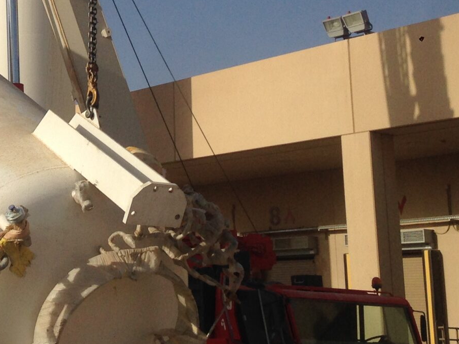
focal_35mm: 94
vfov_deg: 15.5
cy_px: 14
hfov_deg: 19.8
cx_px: -71
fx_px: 1246
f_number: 2.4
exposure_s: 1/3623
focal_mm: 4.12
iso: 50
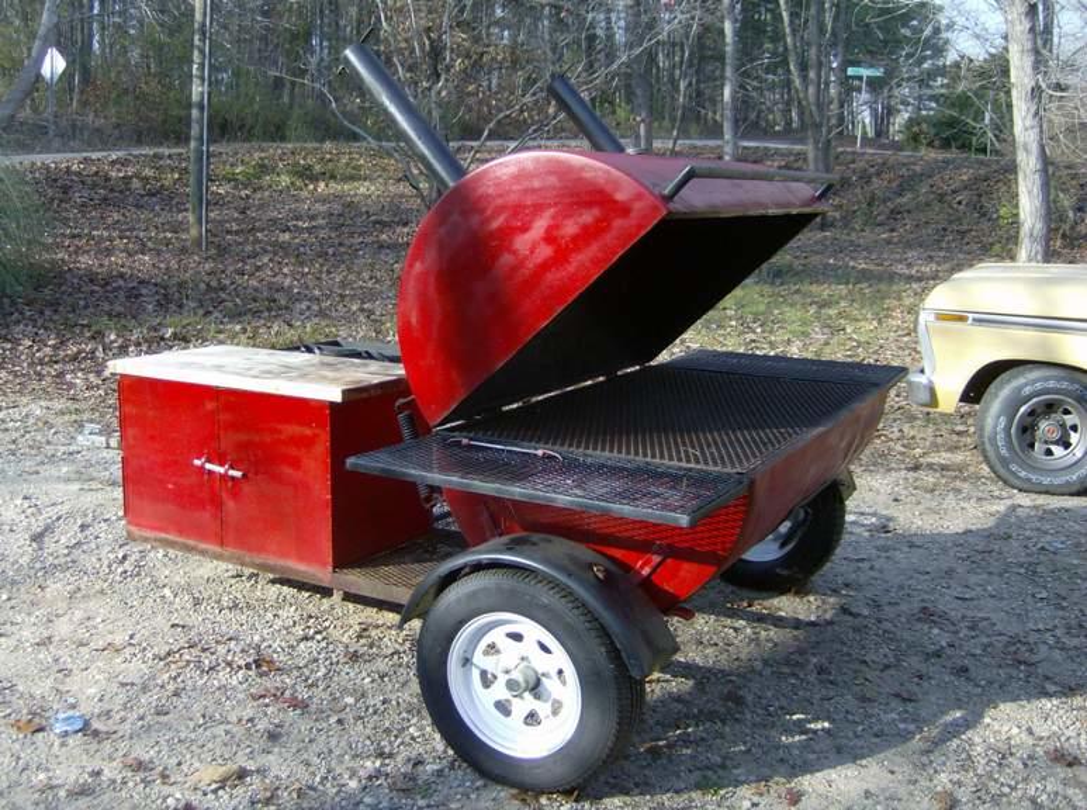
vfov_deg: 39.5
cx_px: 544
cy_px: 405
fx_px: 1128
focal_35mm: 36
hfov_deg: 51.5
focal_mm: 6
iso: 100
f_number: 2.8
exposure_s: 1/486
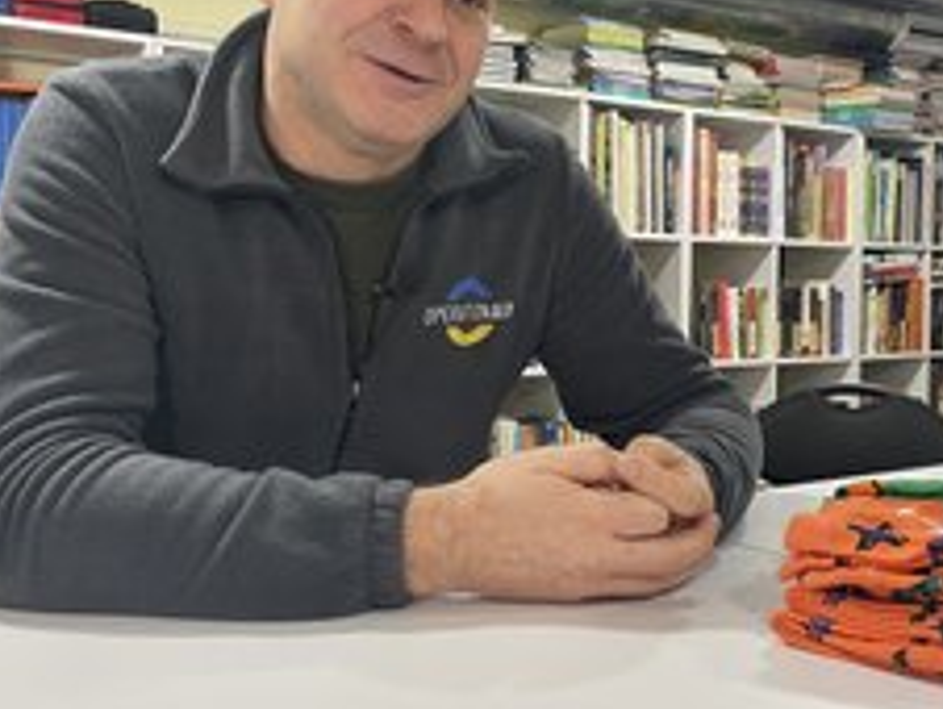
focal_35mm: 46
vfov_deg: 31.5
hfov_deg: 40.8
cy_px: 300
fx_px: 1254
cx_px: 613
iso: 125
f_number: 1.6
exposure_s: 1/81
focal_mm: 4.2
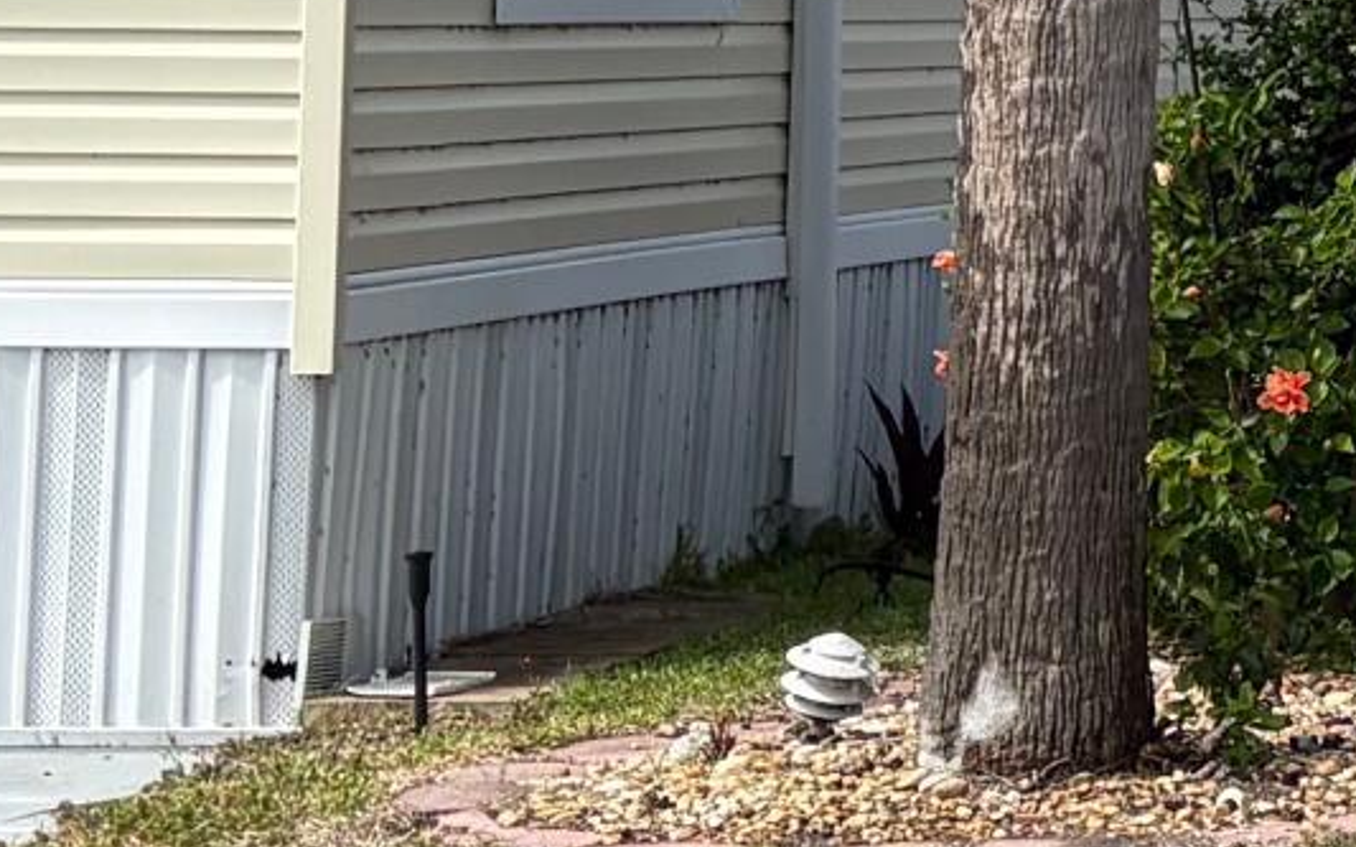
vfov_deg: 8.3
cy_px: -310
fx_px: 5727
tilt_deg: +1.8
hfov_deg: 11.5
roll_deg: -1.0
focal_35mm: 155
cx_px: 3091
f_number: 1.6
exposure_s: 1/5348
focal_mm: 5.96
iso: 50
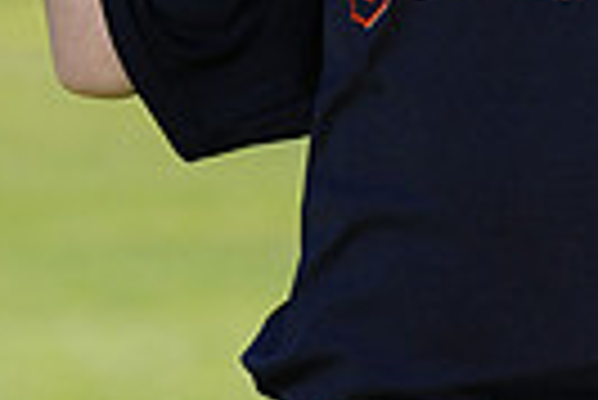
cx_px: 665
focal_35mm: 617
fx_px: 10260
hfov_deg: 3.3
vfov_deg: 2.2
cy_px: -245
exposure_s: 1/250
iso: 100
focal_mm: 142
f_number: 6.3
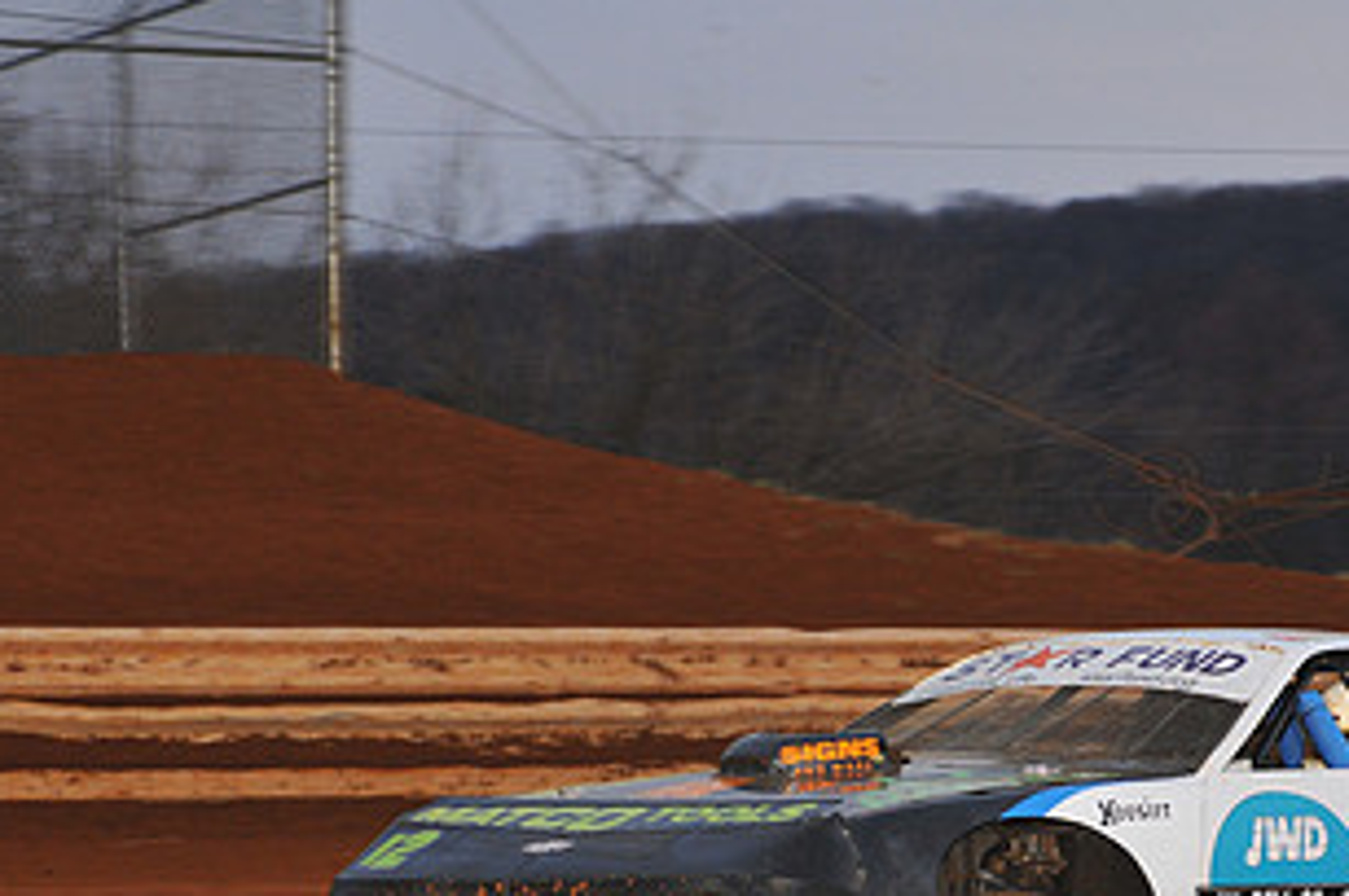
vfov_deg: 7.2
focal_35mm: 189
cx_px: 1116
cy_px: 808
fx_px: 7075
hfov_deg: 10.9
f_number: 7.1
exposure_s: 1/320
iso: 1250
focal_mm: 100
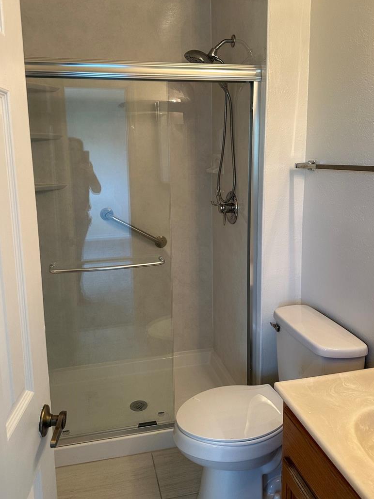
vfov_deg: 63.3
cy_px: 224
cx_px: 187
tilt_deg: -8.3
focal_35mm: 28
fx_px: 404
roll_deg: +0.1
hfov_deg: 49.7
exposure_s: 1/120
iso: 160
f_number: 1.78
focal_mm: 6.86
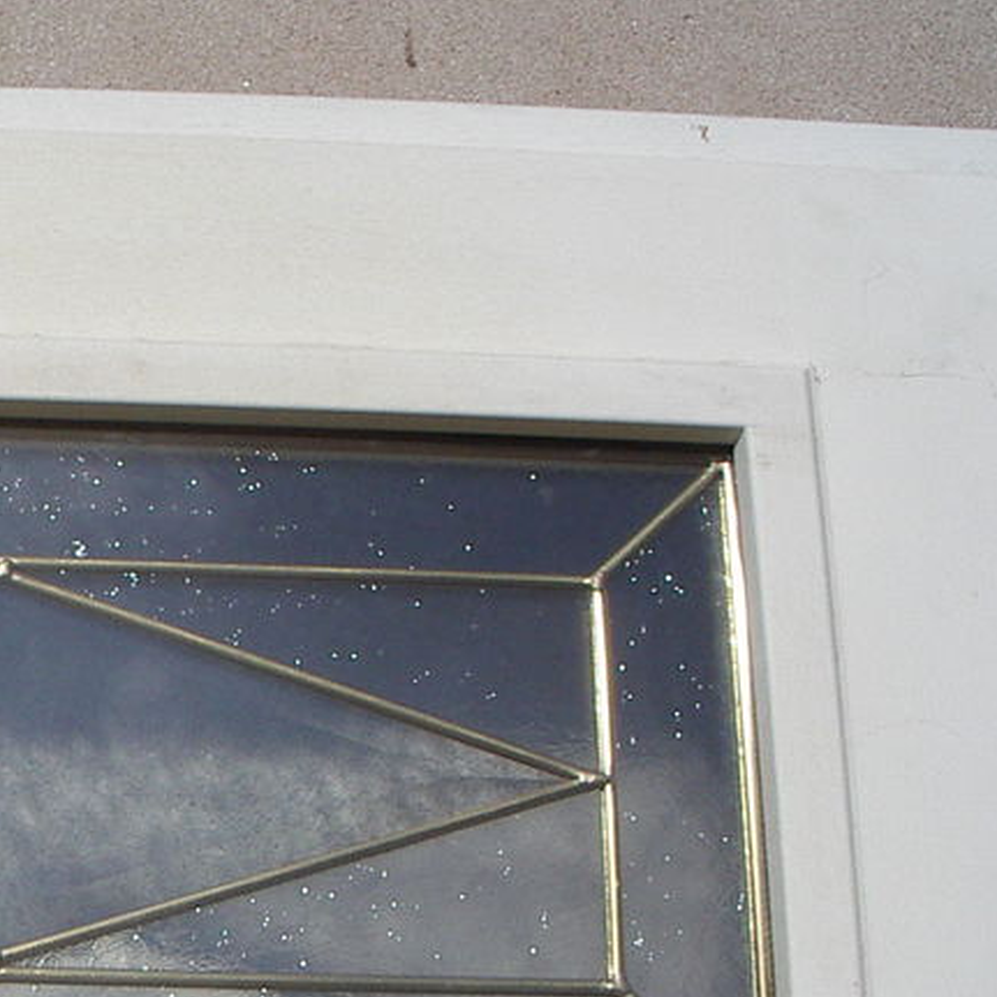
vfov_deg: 22.0
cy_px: 717
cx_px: -67
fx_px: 2542
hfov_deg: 21.2
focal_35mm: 78
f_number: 4.8
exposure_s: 1/1500
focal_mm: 5.8
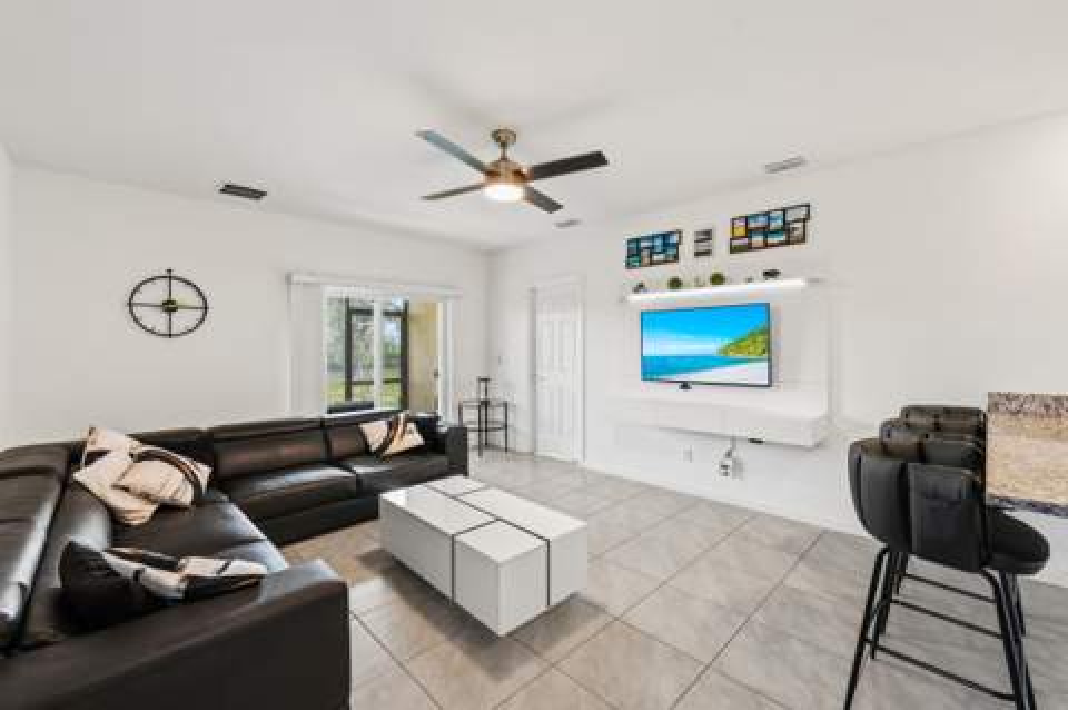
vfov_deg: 81.1
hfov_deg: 104.3
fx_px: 415
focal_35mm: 14
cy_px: 355
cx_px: 534
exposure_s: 1/2
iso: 250
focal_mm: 14
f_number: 9
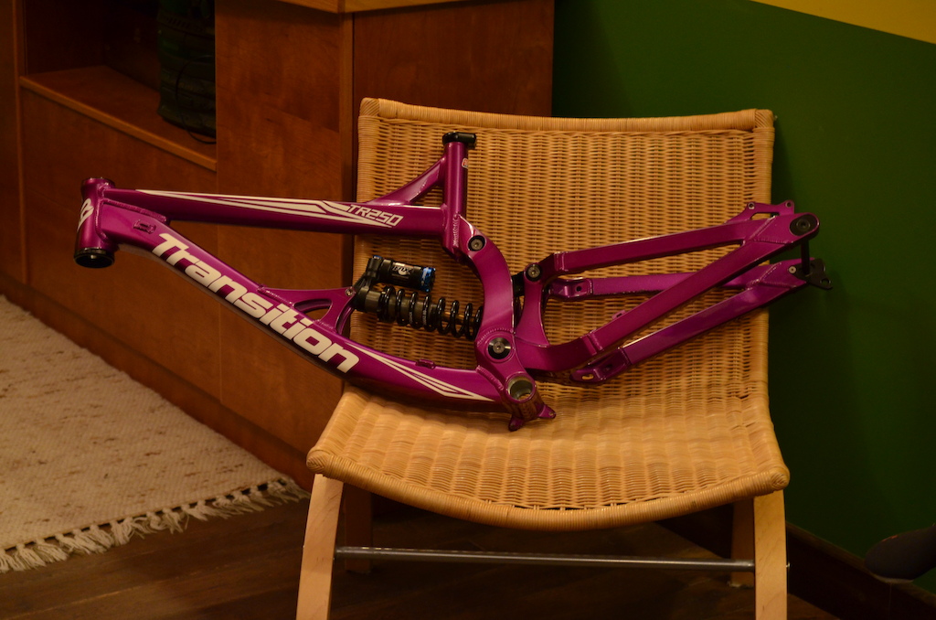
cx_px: 468
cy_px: 310
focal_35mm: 82
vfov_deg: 16.5
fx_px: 2140
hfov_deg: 24.7
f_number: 4
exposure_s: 1/25
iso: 1250
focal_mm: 55
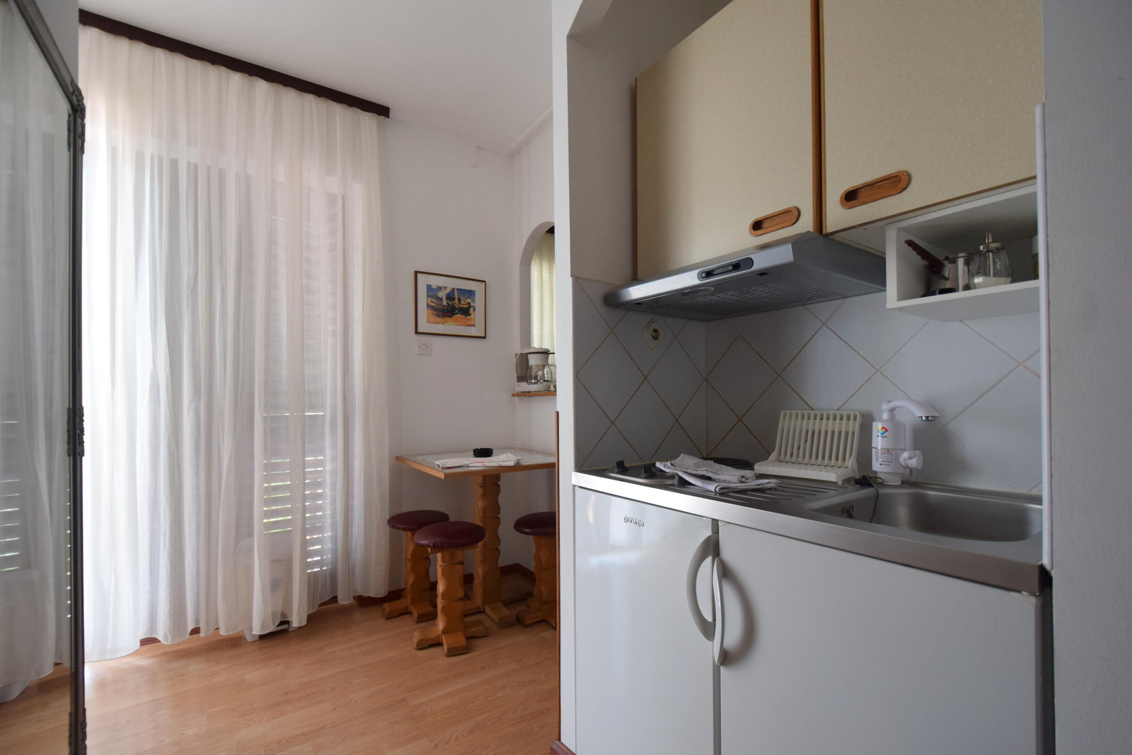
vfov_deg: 77.3
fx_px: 472
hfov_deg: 100.4
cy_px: 378
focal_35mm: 15
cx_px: 566
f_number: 3.5
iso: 800
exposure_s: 1/80
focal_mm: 10
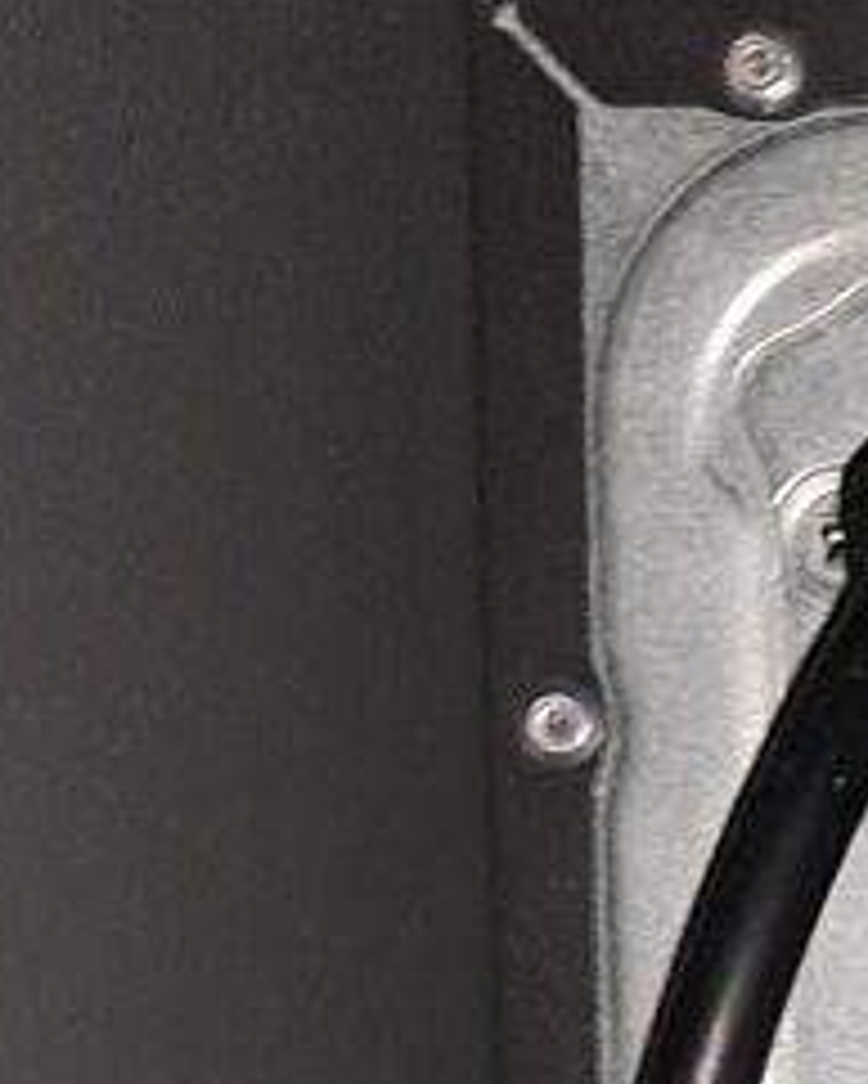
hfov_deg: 9.6
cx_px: 1929
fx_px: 4685
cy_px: 2242
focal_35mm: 146
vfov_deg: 11.7
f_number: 1.8
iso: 100
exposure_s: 1/17
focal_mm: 4
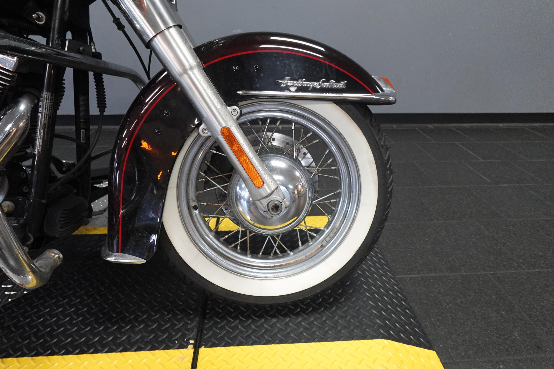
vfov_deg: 61.9
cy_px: 184
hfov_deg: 84.0
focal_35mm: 20
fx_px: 308
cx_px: 277
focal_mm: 7.6
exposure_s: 1/200
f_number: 2
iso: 1250
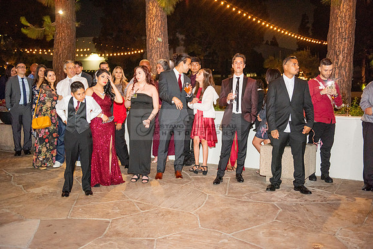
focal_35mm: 44
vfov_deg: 30.5
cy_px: 124
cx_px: 186
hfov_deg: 44.5
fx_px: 456
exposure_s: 1/125
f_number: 2.8
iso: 1250
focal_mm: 44
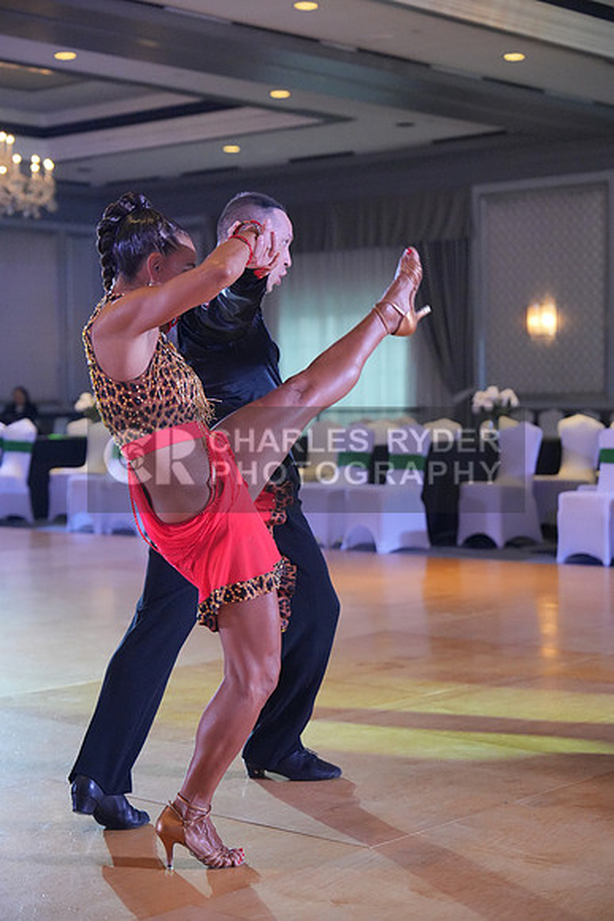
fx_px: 1764
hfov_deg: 19.7
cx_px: 307
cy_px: 460
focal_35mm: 69
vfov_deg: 29.2
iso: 5000
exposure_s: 1/500
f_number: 3.2
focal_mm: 69
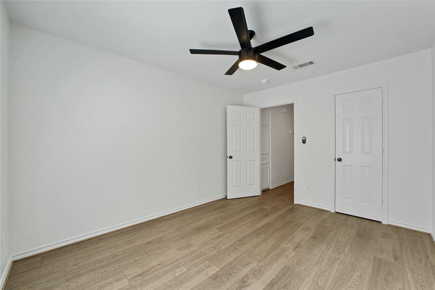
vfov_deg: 81.2
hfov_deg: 104.3
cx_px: 218
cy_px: 145
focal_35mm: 14
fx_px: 169
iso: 200
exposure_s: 1/8
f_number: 8
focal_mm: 14
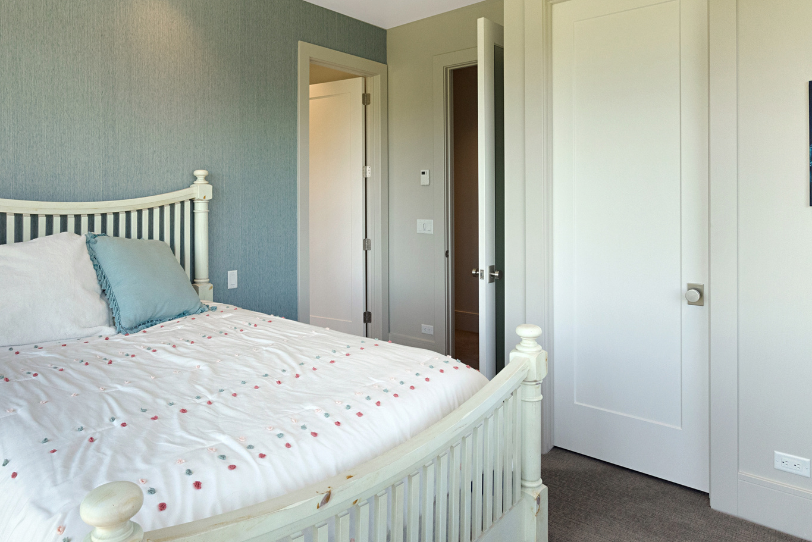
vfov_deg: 52.5
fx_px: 541
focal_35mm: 24
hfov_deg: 73.5
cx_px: 367
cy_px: 198
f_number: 9
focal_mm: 16
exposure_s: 1/80
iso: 1250
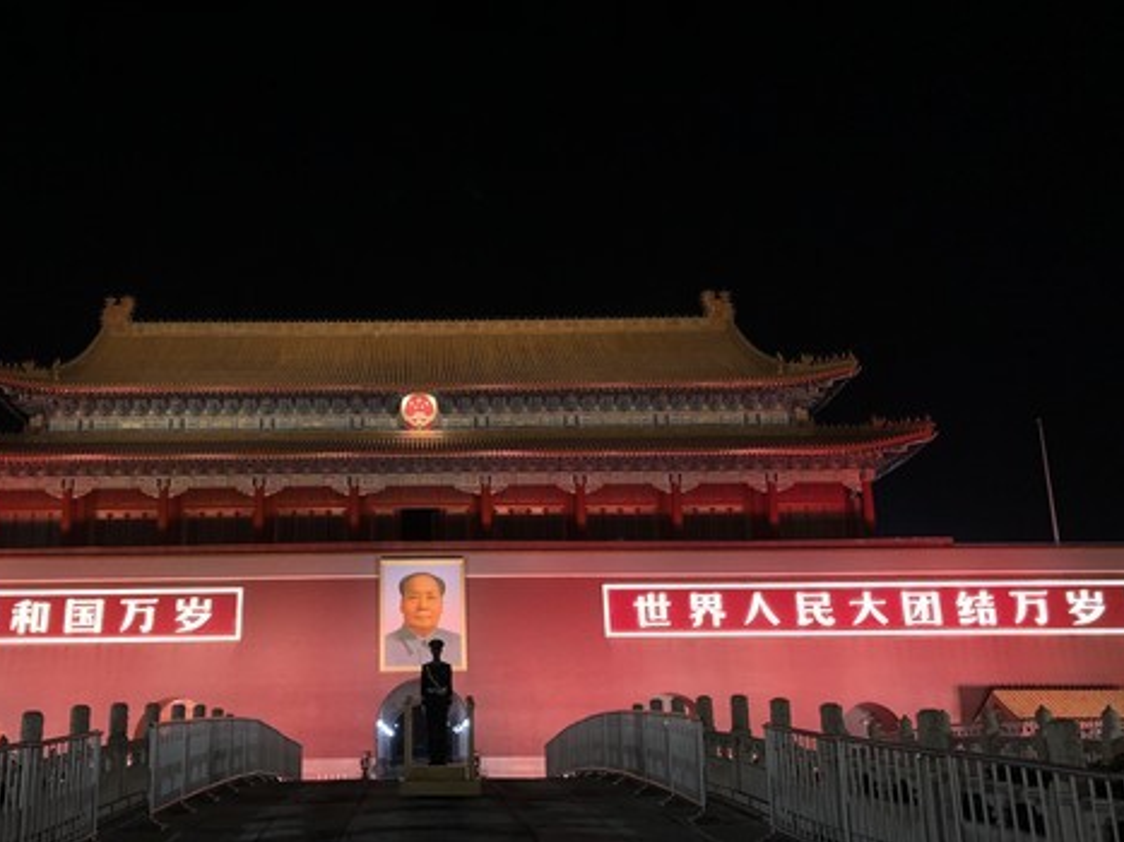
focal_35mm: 36
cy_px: 462
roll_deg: +0.6
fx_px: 1169
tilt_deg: +14.0
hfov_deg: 50.8
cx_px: 421
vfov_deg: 39.6
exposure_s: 1/50
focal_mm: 4
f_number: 1.8
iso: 400
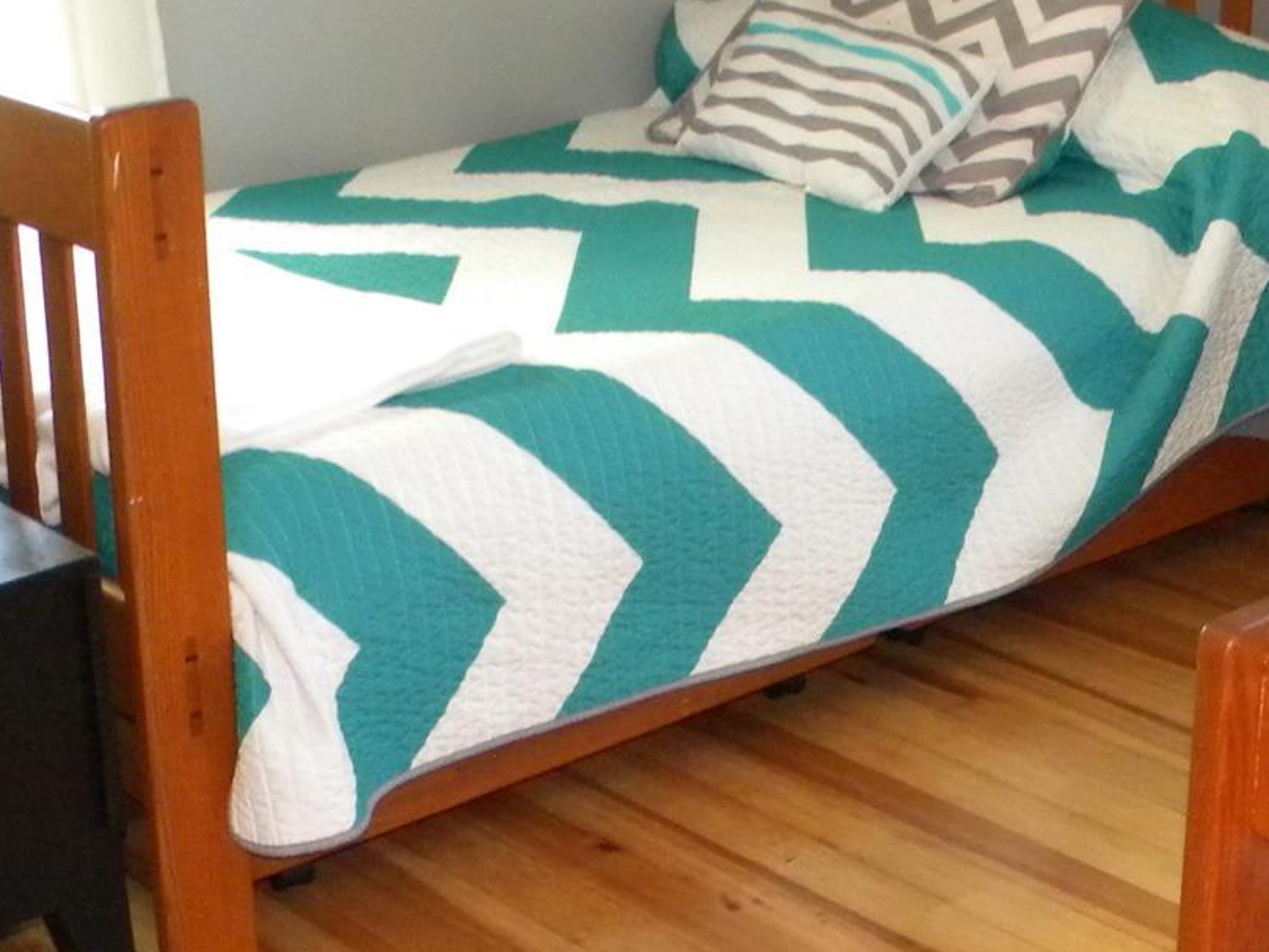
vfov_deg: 20.5
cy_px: 732
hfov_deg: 27.1
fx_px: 2603
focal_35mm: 71
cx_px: 898
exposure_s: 1/18
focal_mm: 5
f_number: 3.5
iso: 400
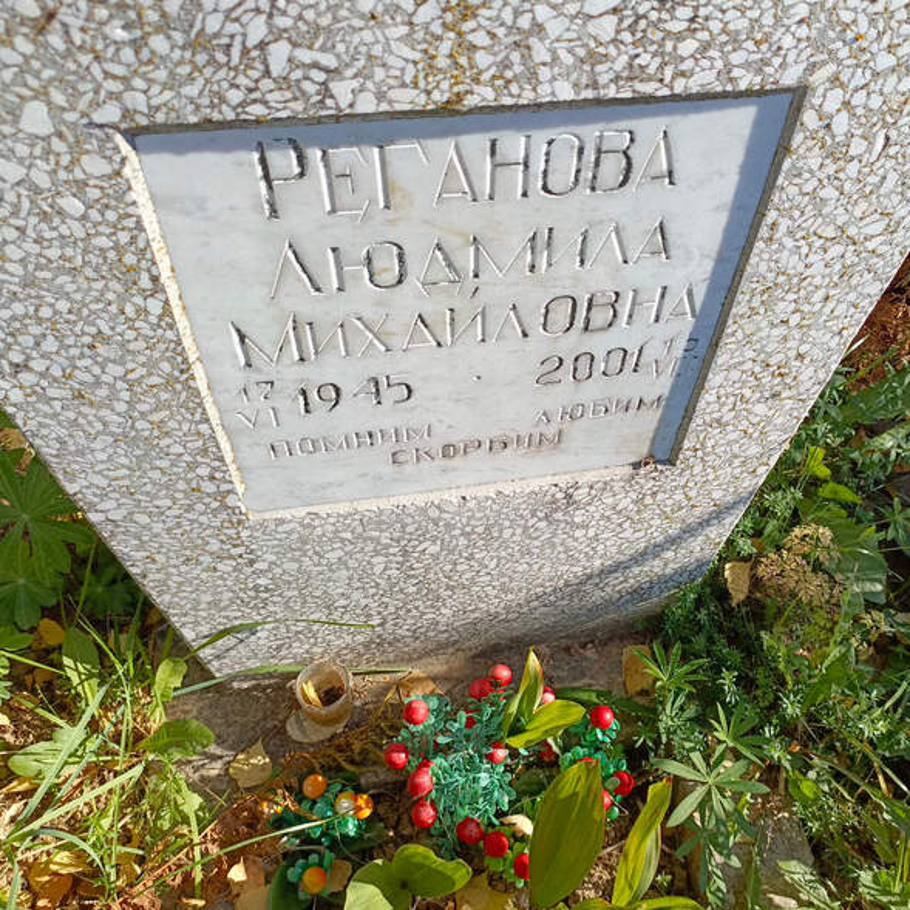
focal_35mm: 30
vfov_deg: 54.0
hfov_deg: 53.7
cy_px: 451
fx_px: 892
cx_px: 544
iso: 102
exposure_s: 1/535
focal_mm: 4.76
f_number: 1.69
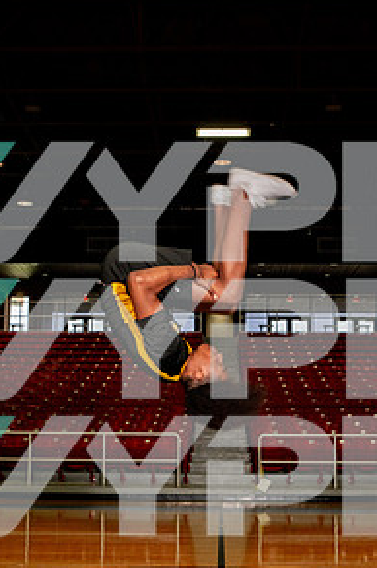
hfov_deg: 25.0
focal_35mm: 54
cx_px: 188
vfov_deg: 36.8
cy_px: 340
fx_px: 850
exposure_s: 1/320
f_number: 7.1
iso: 800
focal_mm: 35
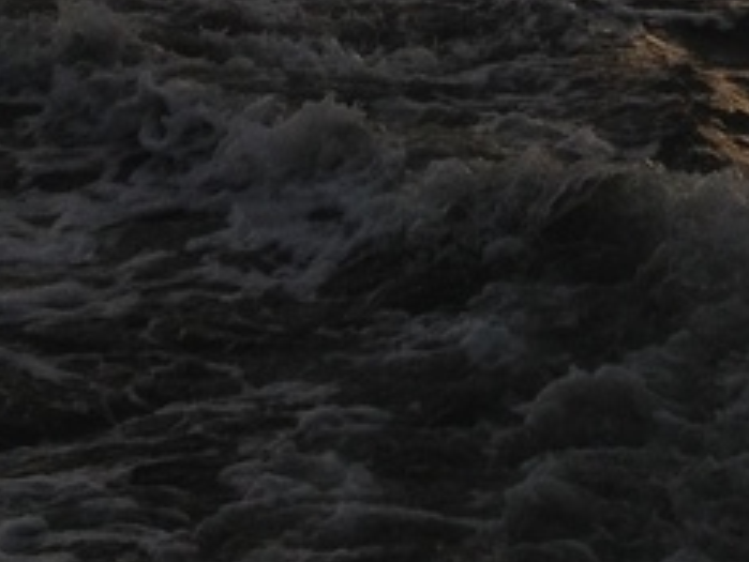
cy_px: -809
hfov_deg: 10.9
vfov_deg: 7.7
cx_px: 653
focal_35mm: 180
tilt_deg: -1.1
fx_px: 3897
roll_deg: -0.3
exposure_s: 1/2632
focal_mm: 4.28
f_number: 2.4
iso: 50
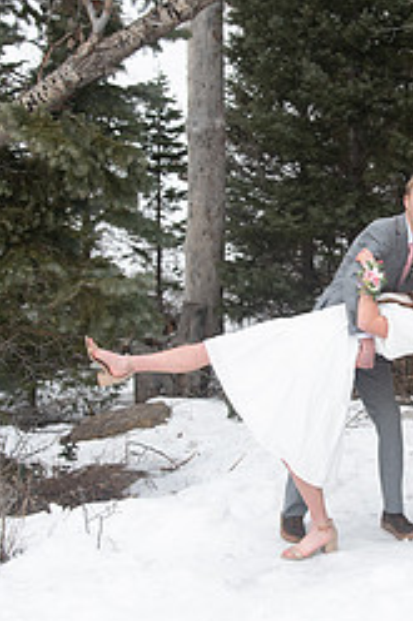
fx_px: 1189
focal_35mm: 69
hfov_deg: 19.4
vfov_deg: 29.3
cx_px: 368
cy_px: 321
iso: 320
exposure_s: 1/125
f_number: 5
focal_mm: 38
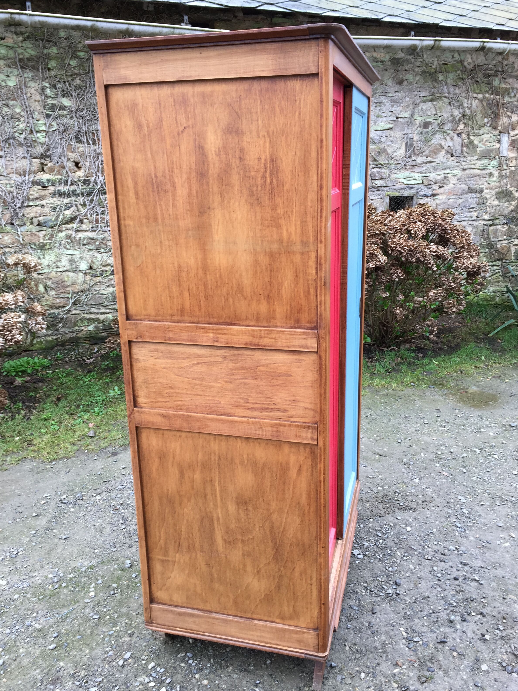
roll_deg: +0.3
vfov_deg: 60.0
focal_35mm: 30
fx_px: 599
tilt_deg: -16.5
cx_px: 264
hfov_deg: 46.8
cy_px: 335
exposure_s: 1/60
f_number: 2.2
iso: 32
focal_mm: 4.15
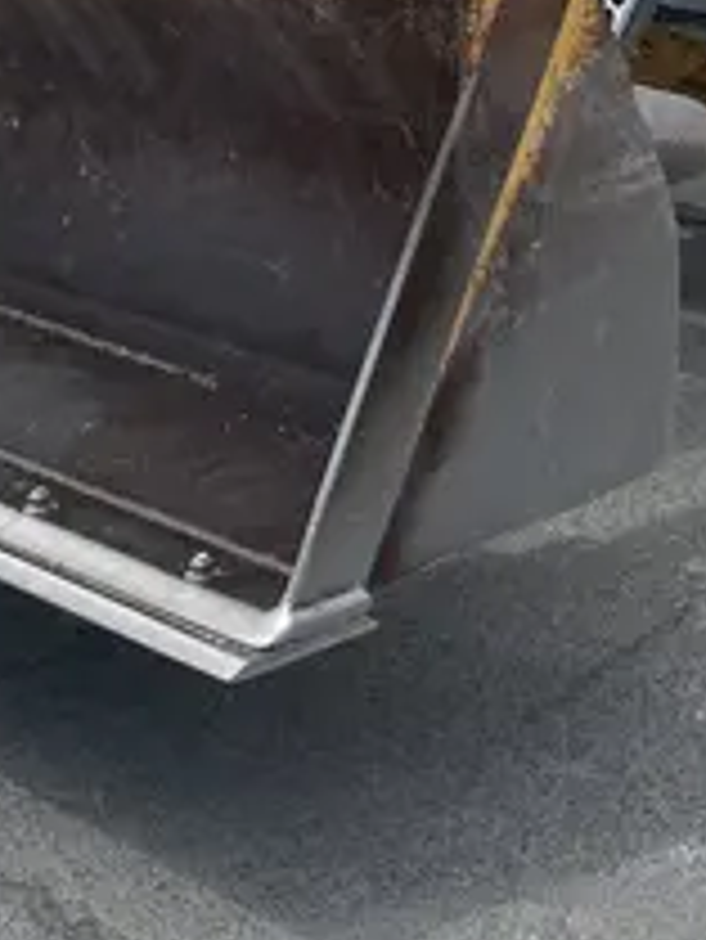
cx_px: 755
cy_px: -362
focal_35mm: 91
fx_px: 2472
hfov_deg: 15.8
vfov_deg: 19.4
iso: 50
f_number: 1.6
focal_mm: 4.2
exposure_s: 1/7813
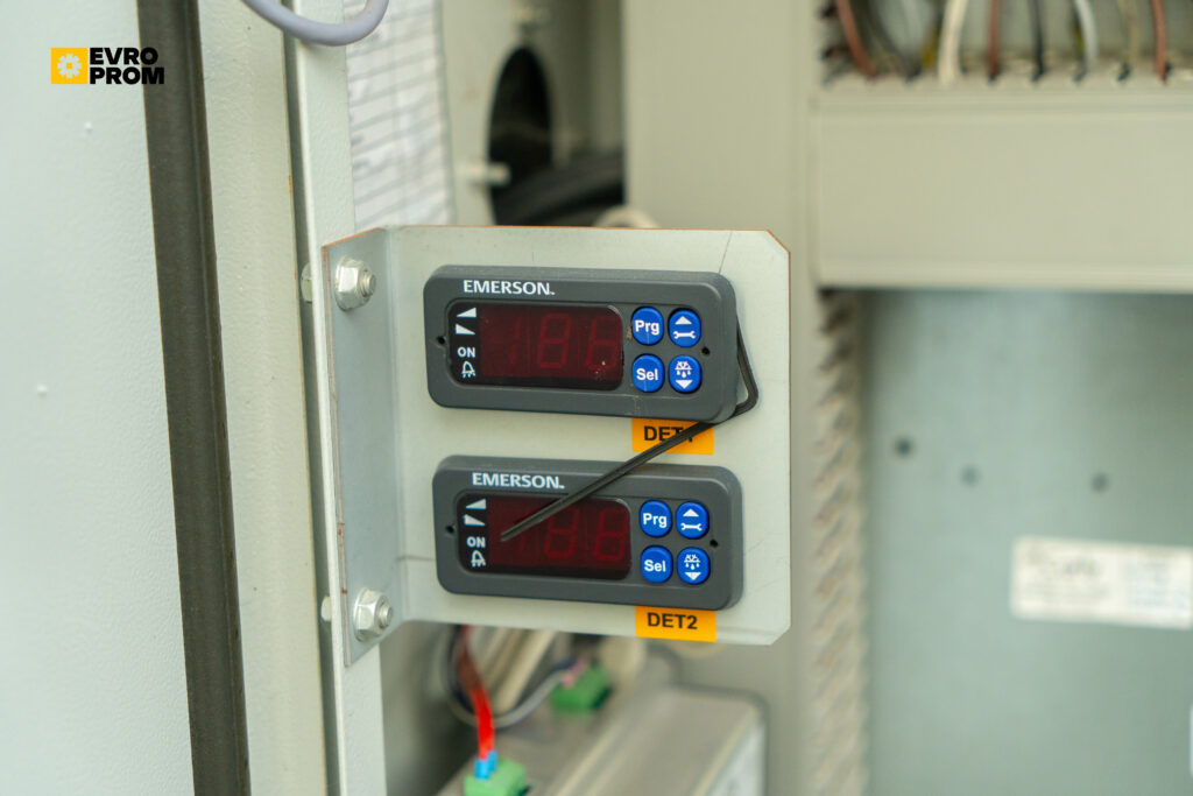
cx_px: 596
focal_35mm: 58
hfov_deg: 34.5
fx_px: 1922
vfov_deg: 23.4
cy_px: 398
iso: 1000
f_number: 4
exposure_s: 1/320
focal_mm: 58
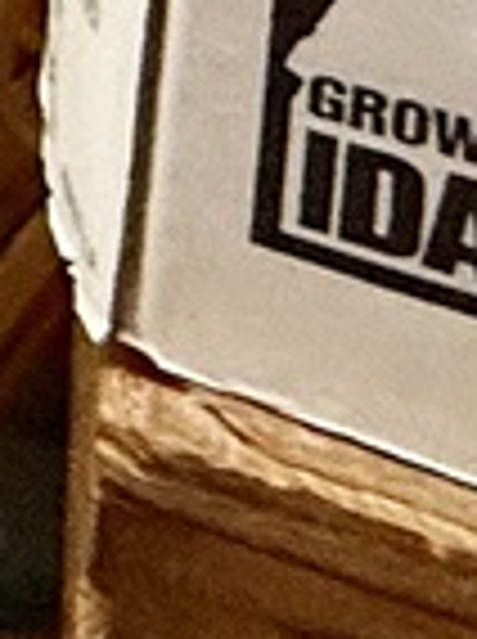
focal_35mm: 142
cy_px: -1084
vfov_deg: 10.9
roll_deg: -2.3
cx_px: -2012
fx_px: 2617
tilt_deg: -2.3
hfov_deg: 6.0
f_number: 2.2
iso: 400
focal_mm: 2.22
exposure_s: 1/60
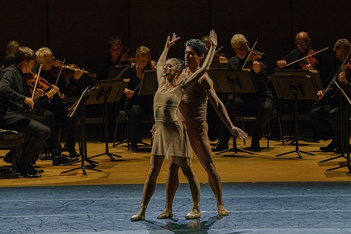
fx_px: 2985
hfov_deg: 6.7
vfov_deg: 4.5
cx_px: 163
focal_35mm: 306
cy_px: 106
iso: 4000
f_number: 13
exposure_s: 1/250
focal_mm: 256
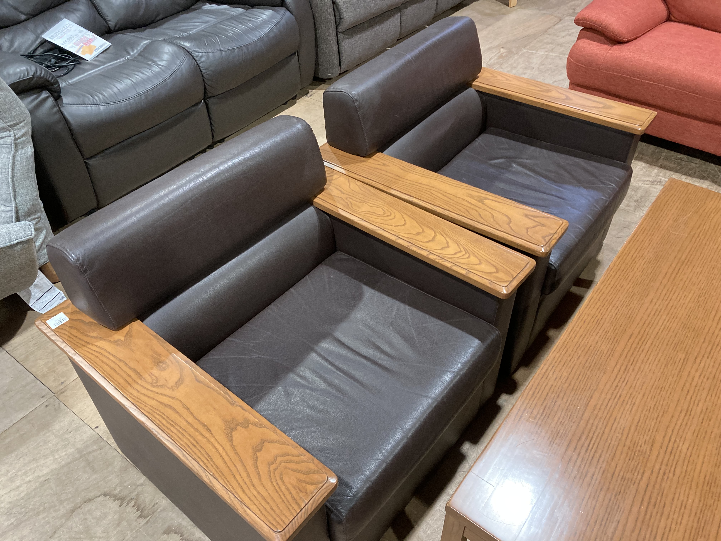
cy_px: 270
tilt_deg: -42.0
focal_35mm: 28
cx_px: 360
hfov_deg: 63.4
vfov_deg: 49.7
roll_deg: +1.0
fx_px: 583
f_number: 1.8
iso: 320
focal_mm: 3.99
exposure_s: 1/50
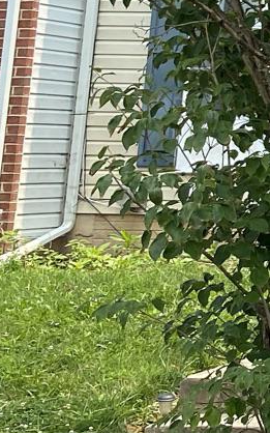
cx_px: 1019
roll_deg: -1.2
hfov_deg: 7.4
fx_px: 1591
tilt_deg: +9.0
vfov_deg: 14.9
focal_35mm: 135
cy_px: -105
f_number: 1.8
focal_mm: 4.25
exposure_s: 1/998
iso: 32
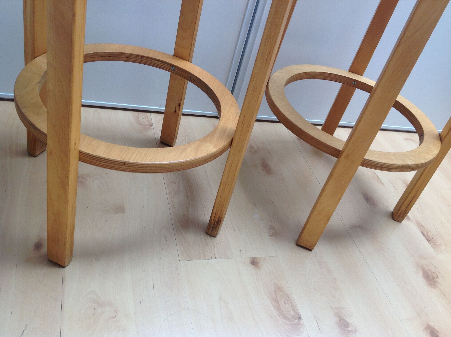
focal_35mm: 35
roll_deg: -17.6
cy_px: 168
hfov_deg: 52.7
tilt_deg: -37.0
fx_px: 455
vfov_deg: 40.6
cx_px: 226
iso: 64
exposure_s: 1/60
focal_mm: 4.28
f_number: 2.4
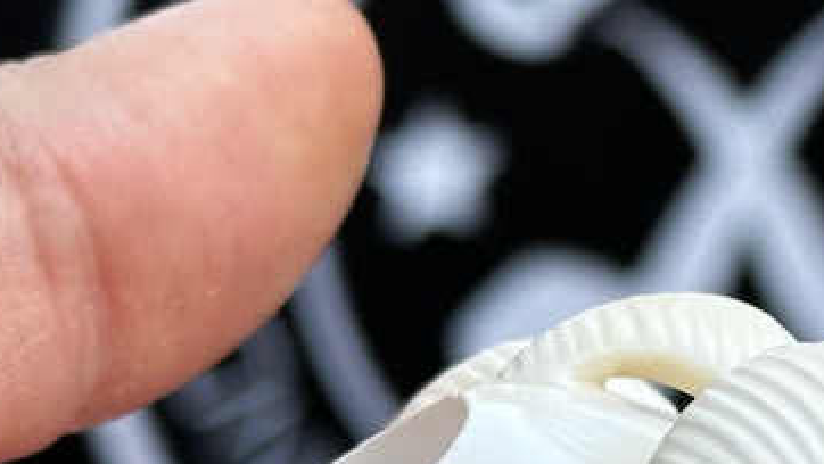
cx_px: 1040
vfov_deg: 6.6
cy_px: 437
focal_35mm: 185
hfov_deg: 11.4
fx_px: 4044
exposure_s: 1/193
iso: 64
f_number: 1.78
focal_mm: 6.86
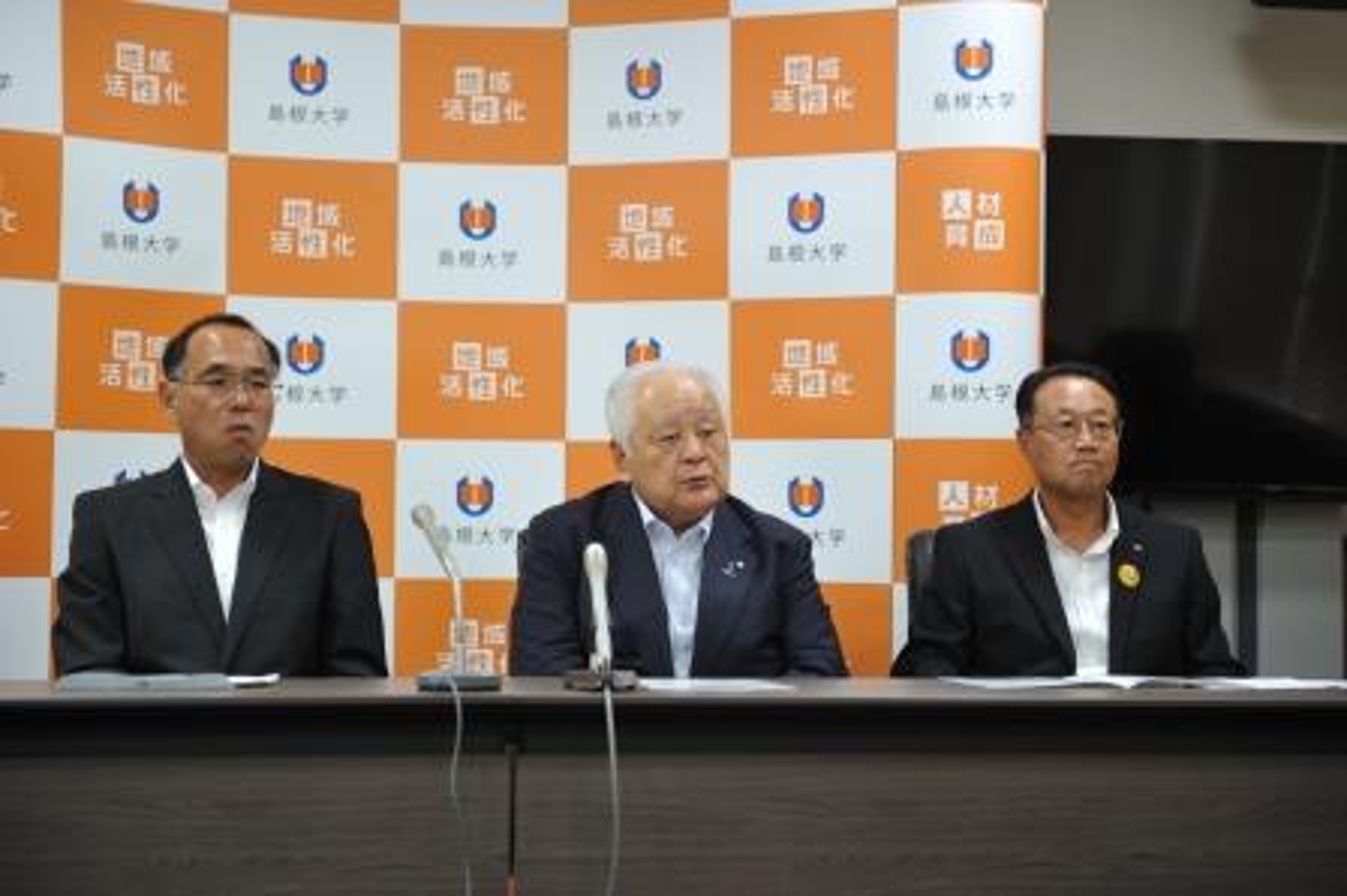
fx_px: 2617
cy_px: 448
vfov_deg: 19.4
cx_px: 674
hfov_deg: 28.9
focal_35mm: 70
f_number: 3.2
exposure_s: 1/40
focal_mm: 70
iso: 200
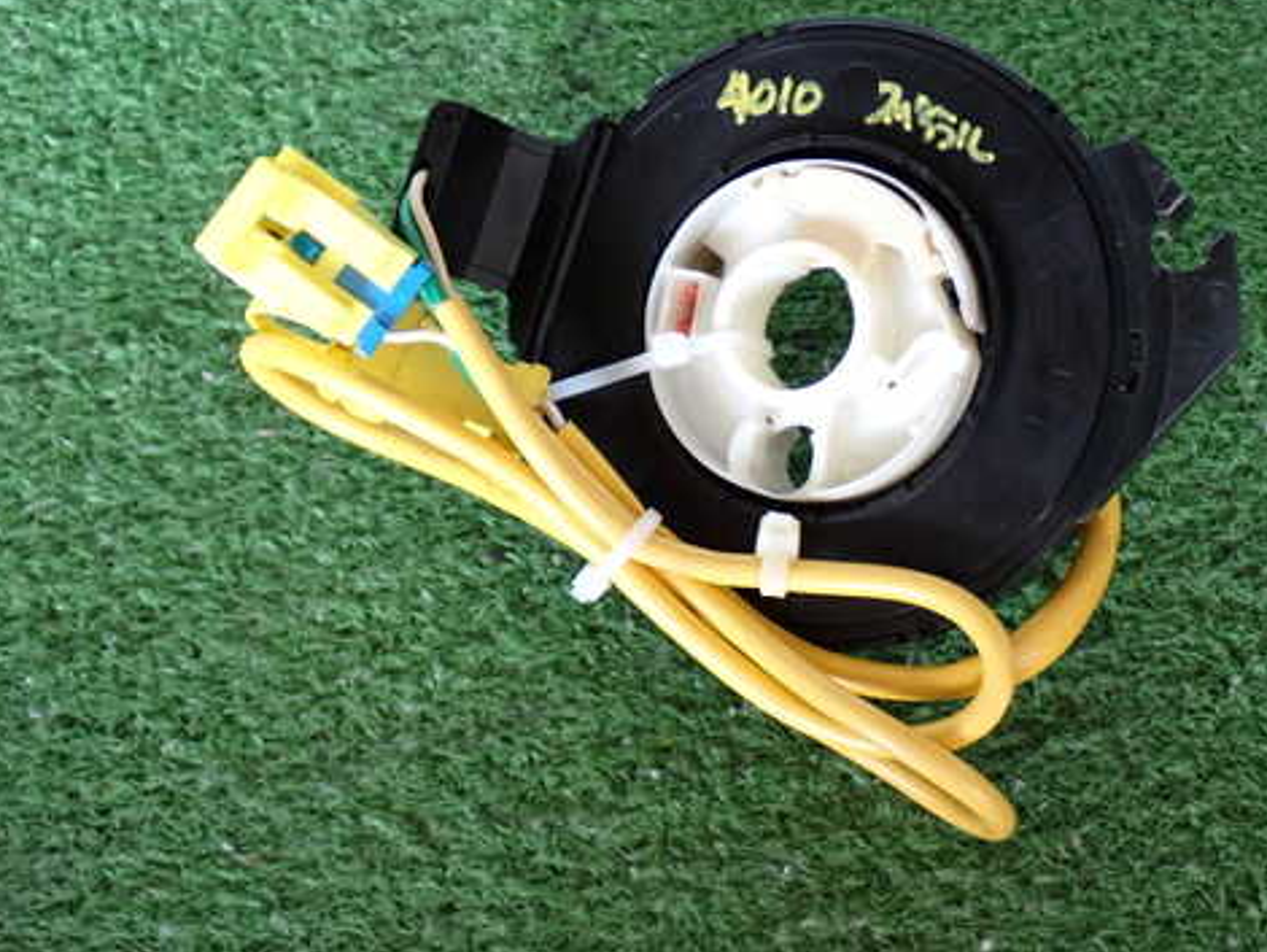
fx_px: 2197
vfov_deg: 24.4
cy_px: 418
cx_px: 752
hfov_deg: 32.1
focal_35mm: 60
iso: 200
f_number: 3.1
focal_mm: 8.4
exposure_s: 1/50
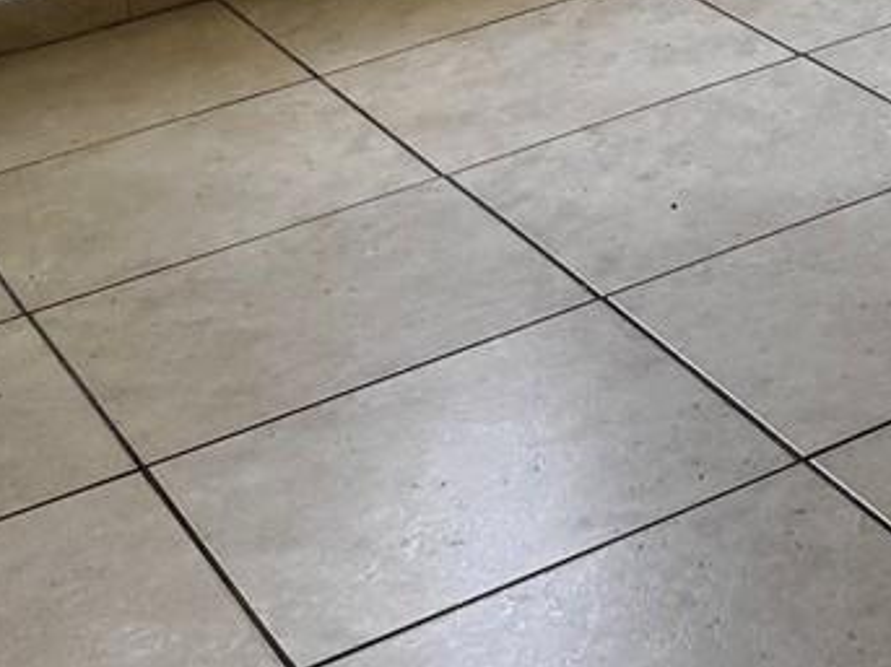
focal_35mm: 112
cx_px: 1190
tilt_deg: -13.3
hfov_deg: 16.5
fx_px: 2882
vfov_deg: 12.4
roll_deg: +6.0
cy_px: -389
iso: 125
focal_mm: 6.76
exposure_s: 1/120
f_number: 1.78
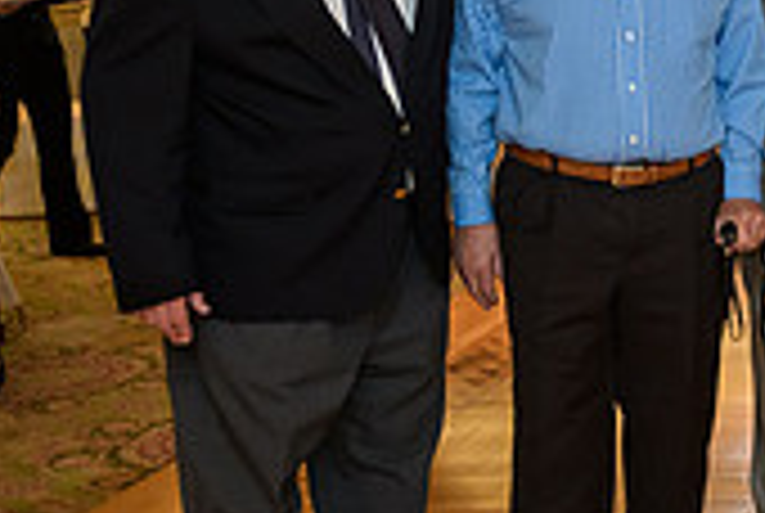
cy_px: 137
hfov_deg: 18.6
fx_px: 1958
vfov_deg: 14.9
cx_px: 1251
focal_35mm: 92
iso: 1000
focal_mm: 27
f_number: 3.2
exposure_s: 1/125
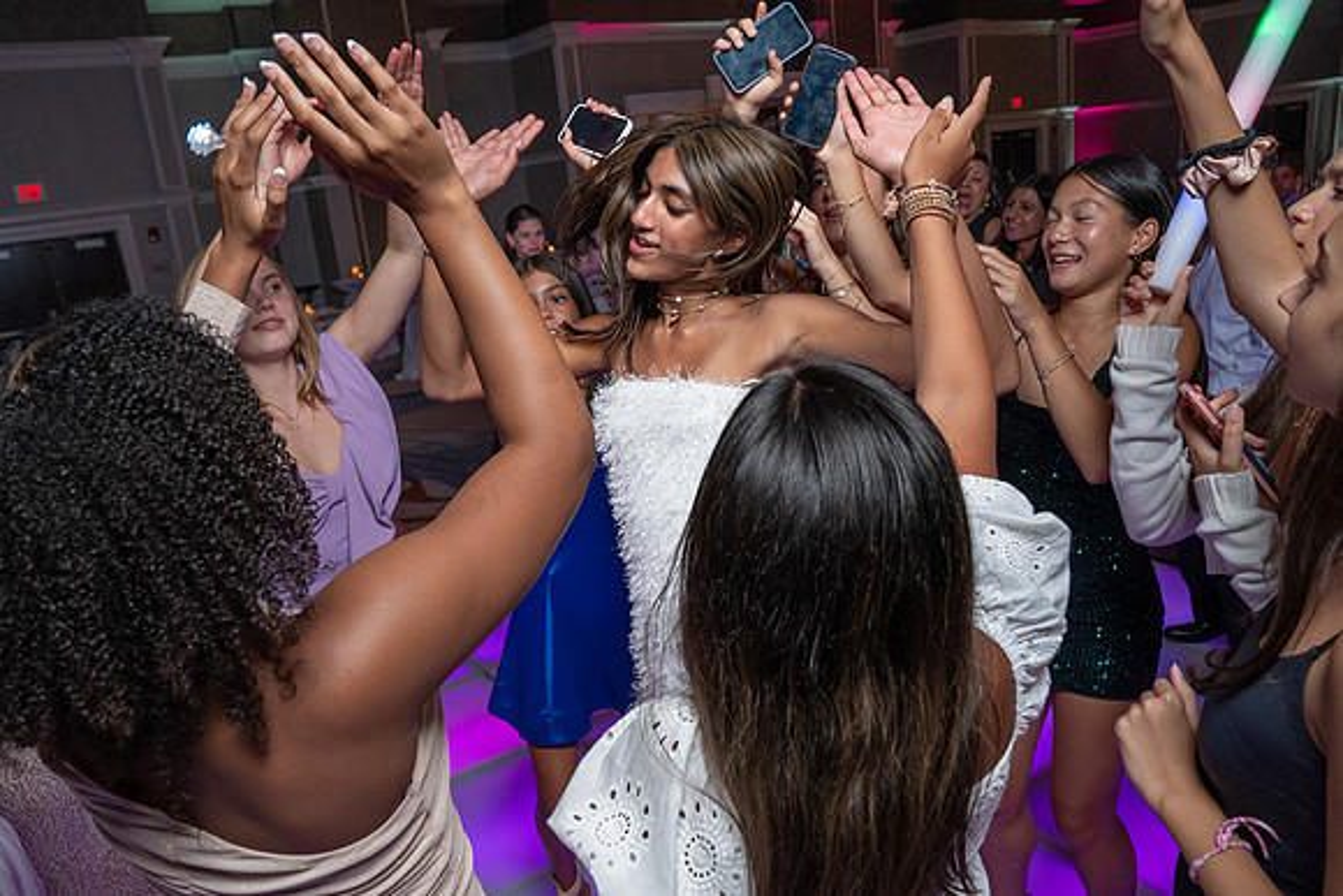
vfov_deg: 47.7
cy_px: 503
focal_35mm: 27
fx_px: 1011
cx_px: 652
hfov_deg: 67.2
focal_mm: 24
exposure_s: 1/200
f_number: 5.6
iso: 2000
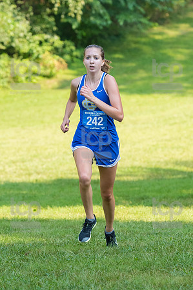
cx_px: 96
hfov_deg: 5.6
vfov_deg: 8.3
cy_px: 145
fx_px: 1991
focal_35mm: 247
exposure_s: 1/1600
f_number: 5
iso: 1600
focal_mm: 165
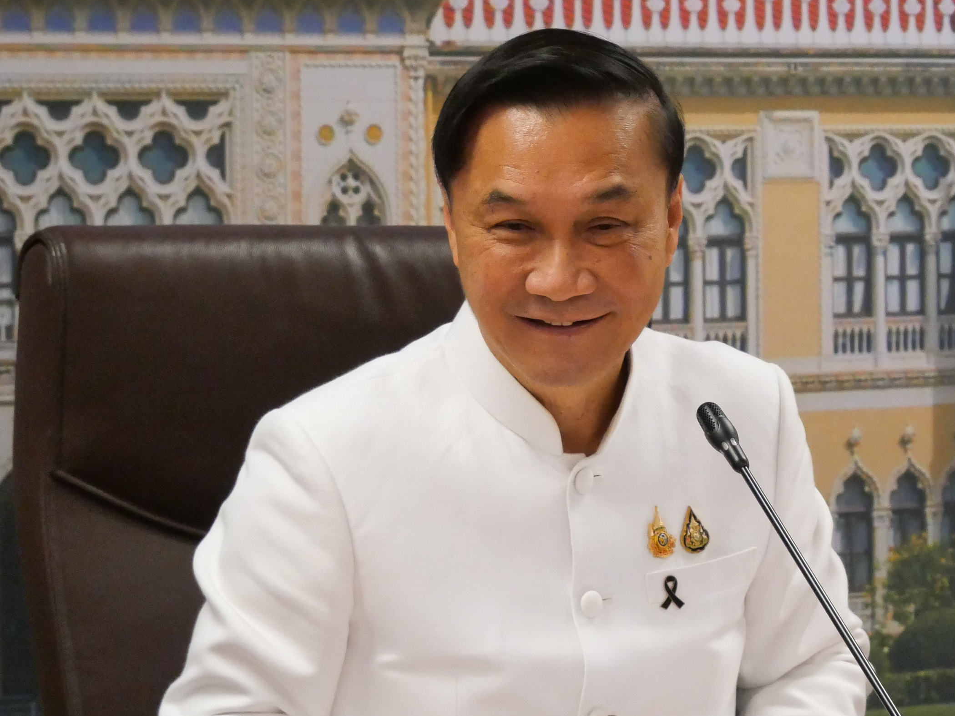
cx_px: 517
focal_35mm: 211
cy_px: 383
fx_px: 5821
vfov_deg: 7.0
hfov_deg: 9.4
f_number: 5.6
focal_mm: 60
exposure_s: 1/160
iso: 3200
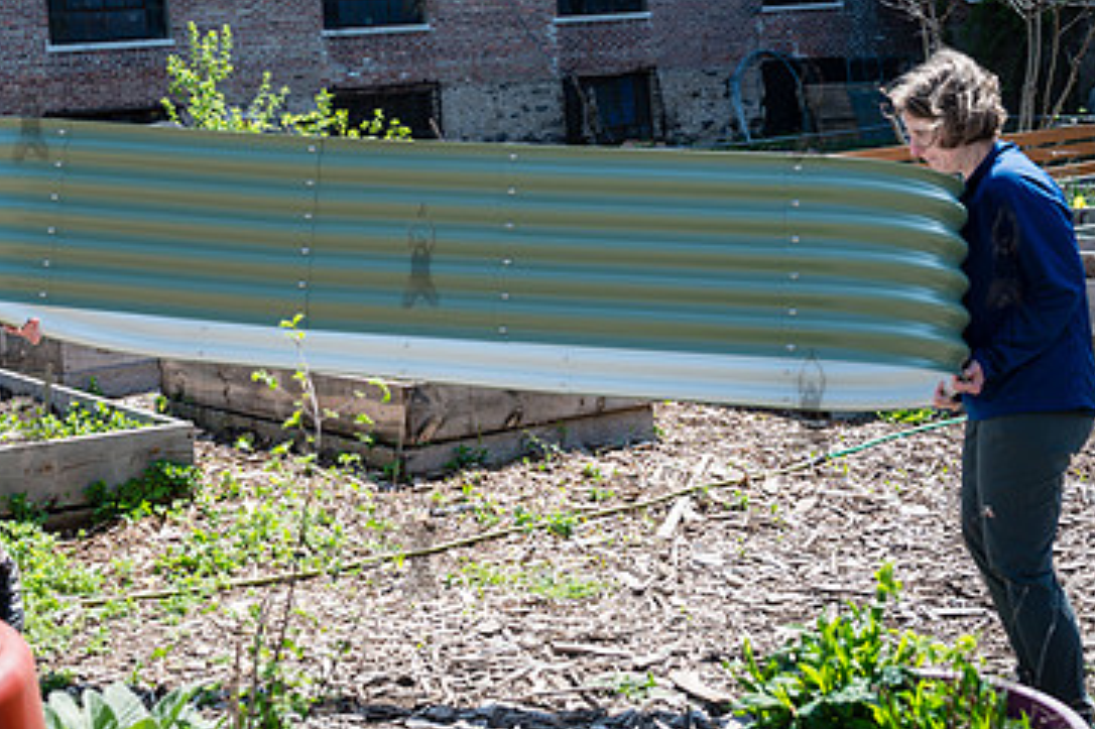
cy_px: 254
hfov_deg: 35.5
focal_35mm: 56
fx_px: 1702
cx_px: 417
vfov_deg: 24.1
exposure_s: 1/500
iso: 100
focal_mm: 35
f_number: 3.5
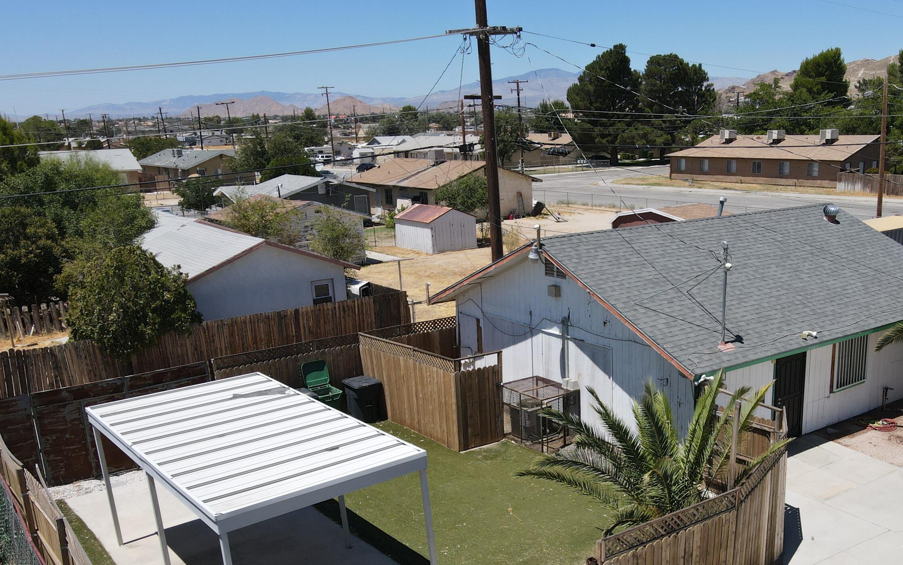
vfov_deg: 36.8
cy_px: 390
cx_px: 576
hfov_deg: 55.9
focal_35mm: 34
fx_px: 837
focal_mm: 4.5
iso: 100
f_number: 2.8
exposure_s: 1/1000
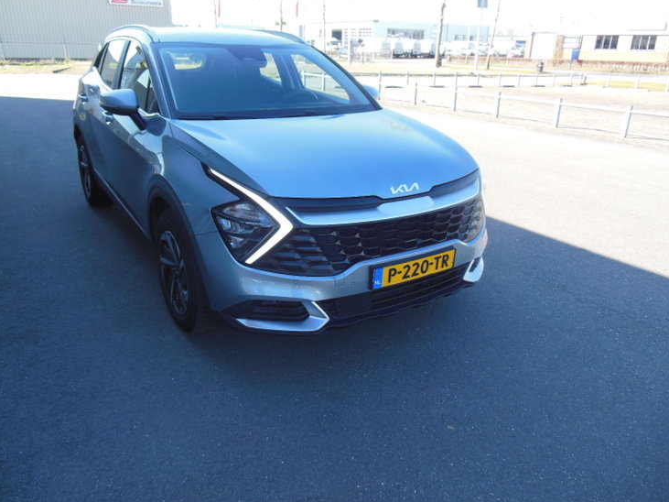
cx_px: 329
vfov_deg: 53.0
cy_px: 244
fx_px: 502
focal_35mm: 26
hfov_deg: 67.3
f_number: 3.2
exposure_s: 1/200
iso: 125
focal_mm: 4.5
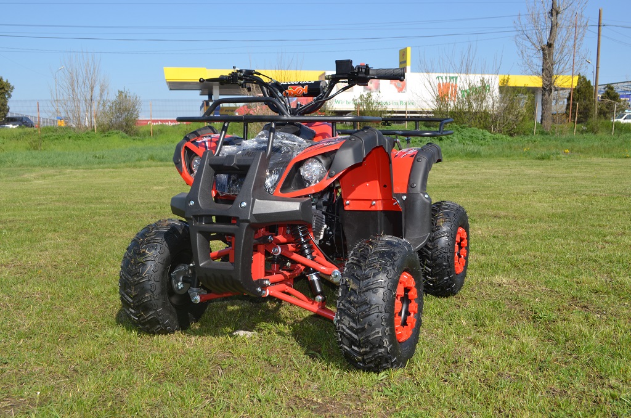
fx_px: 577
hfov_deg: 57.3
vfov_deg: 39.8
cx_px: 316
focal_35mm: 33
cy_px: 209
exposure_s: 1/200
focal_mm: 22
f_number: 9
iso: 100
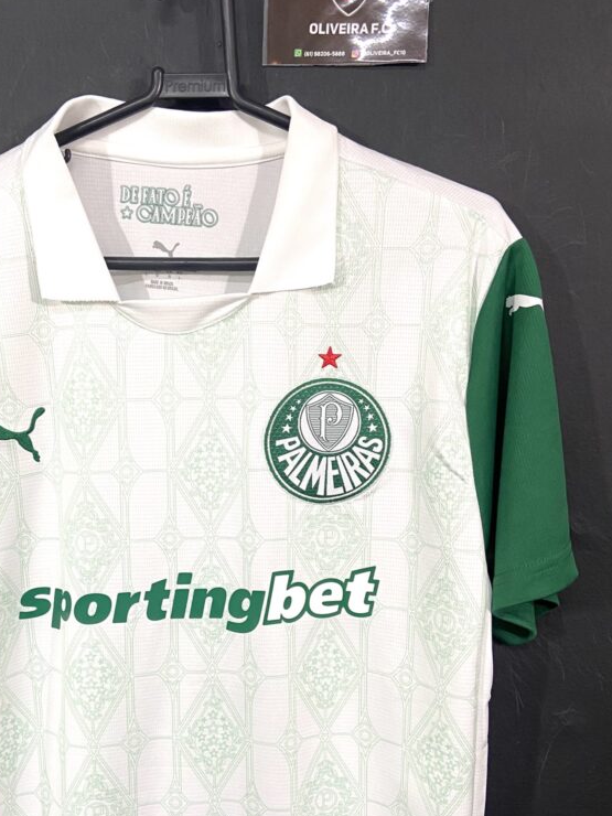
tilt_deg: -9.2
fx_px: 849
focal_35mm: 36
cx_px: 196
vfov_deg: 51.0
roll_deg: +0.0
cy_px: 487
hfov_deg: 39.1
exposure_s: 1/60
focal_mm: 4.25
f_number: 1.8
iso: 100
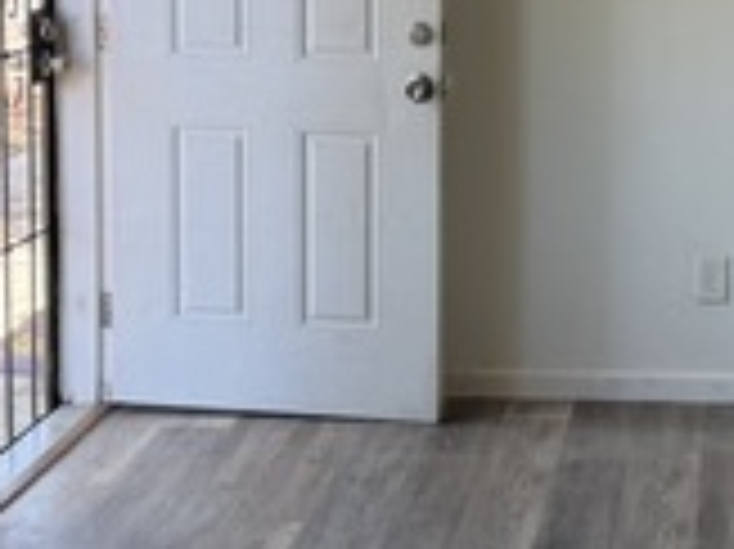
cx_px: 556
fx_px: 2076
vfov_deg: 14.9
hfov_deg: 19.9
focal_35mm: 98
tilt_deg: -6.6
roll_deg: -1.2
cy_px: 72
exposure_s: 1/169
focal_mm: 6.76
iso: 125
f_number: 1.78
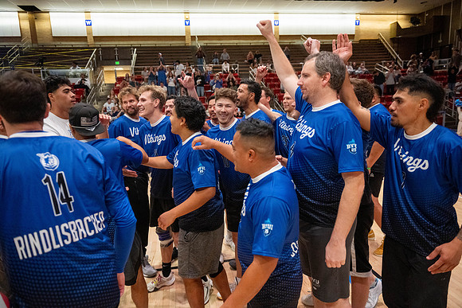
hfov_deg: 73.7
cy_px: 154
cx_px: 231
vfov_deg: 53.2
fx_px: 308
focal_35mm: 24
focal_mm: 24
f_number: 2.8
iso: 6400
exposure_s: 1/640
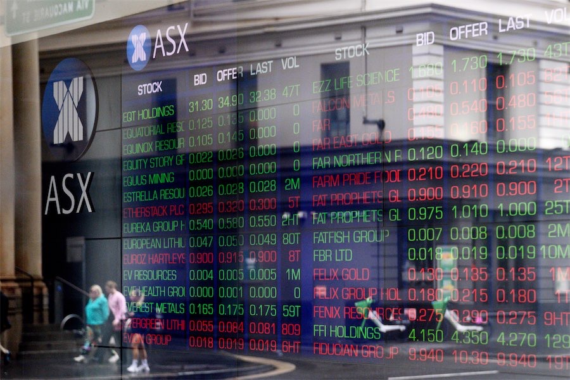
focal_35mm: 57
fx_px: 902
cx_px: 285
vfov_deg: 23.8
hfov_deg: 35.1
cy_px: 190
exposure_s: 1/500
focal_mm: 57
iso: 2000
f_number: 3.2
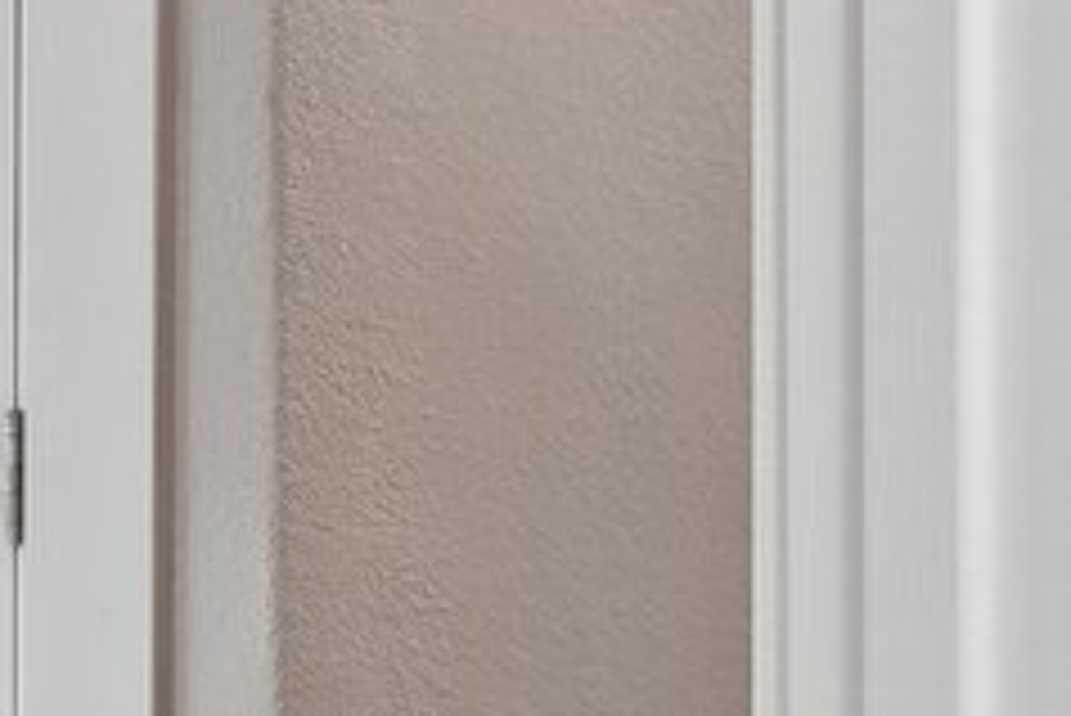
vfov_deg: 12.6
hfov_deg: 16.1
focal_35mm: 109
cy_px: 293
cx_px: 1872
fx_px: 3245
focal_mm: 16
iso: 400
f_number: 8
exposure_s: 1/3.33
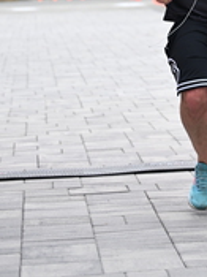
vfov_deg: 9.1
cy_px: -123
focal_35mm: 212
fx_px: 1692
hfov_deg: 6.9
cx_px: 271
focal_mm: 70
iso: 640
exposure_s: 1/2500
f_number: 2.8
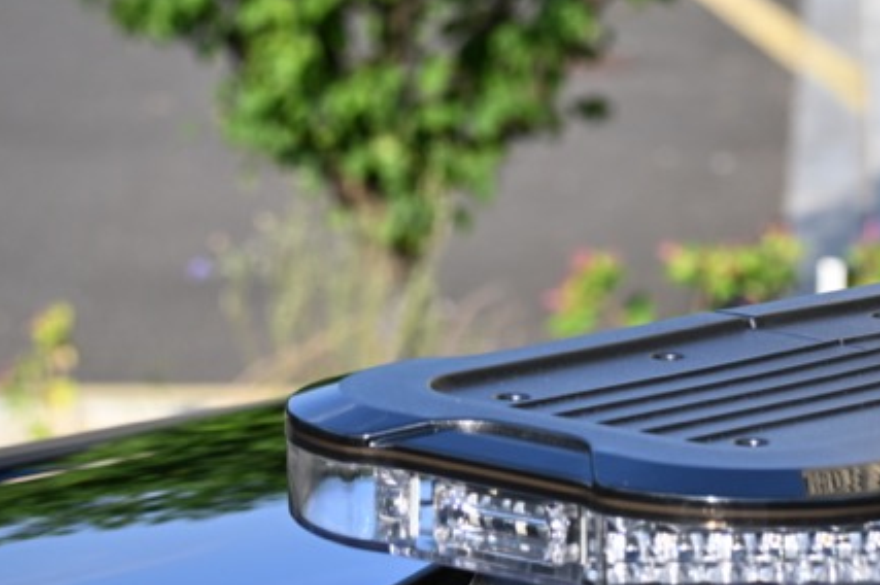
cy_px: 376
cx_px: 1276
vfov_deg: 6.1
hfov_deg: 9.0
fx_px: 5496
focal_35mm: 225
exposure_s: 1/250
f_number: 5.6
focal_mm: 50
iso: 110
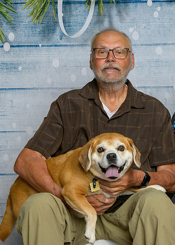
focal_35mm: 82
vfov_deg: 24.3
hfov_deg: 17.2
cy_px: 128
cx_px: 164
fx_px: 569
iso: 400
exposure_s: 1/125
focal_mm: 45
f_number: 10
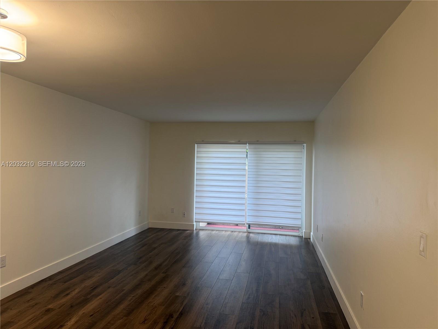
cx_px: 219
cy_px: 164
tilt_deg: -0.8
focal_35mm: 24
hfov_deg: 71.6
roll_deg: -1.9
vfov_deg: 56.8
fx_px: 304
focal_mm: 6.76
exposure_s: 1/60
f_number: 1.78
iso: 125
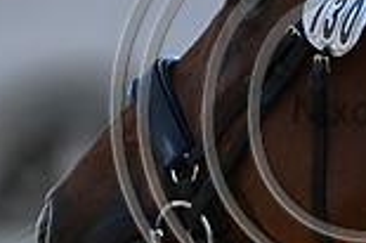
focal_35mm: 1050
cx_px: 328
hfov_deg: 2.0
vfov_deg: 1.3
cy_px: 79
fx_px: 10664
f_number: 4.5
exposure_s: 1/800
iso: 720
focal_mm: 280
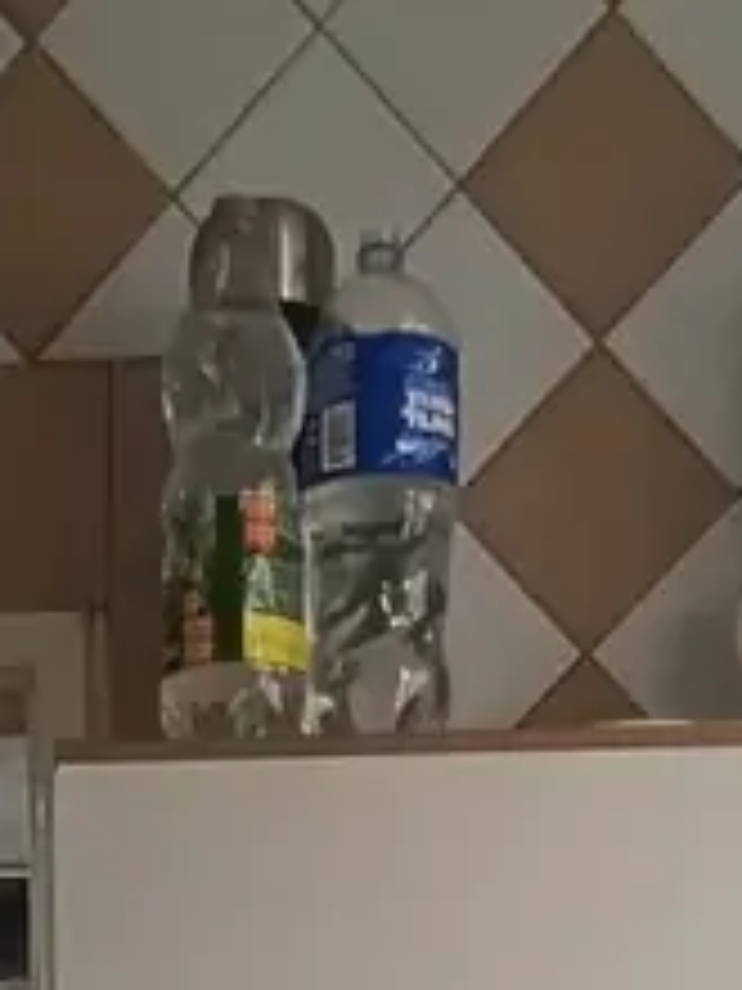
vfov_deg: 18.1
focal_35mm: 82
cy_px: 1854
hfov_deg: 17.9
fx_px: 2344
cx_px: 207
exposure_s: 1/50
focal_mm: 1.65
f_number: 2.2
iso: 284
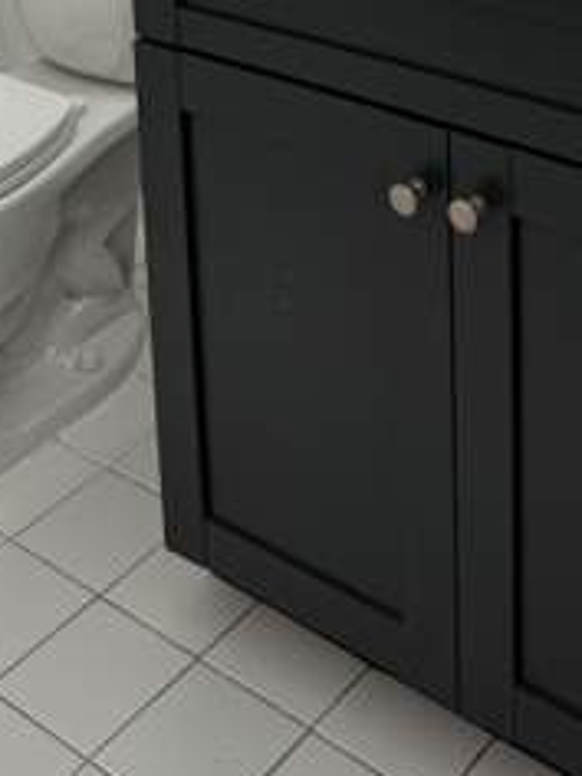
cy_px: -210
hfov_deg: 22.5
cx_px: 398
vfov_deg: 25.9
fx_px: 1457
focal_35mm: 65
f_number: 1.78
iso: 80
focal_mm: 6.86
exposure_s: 1/120
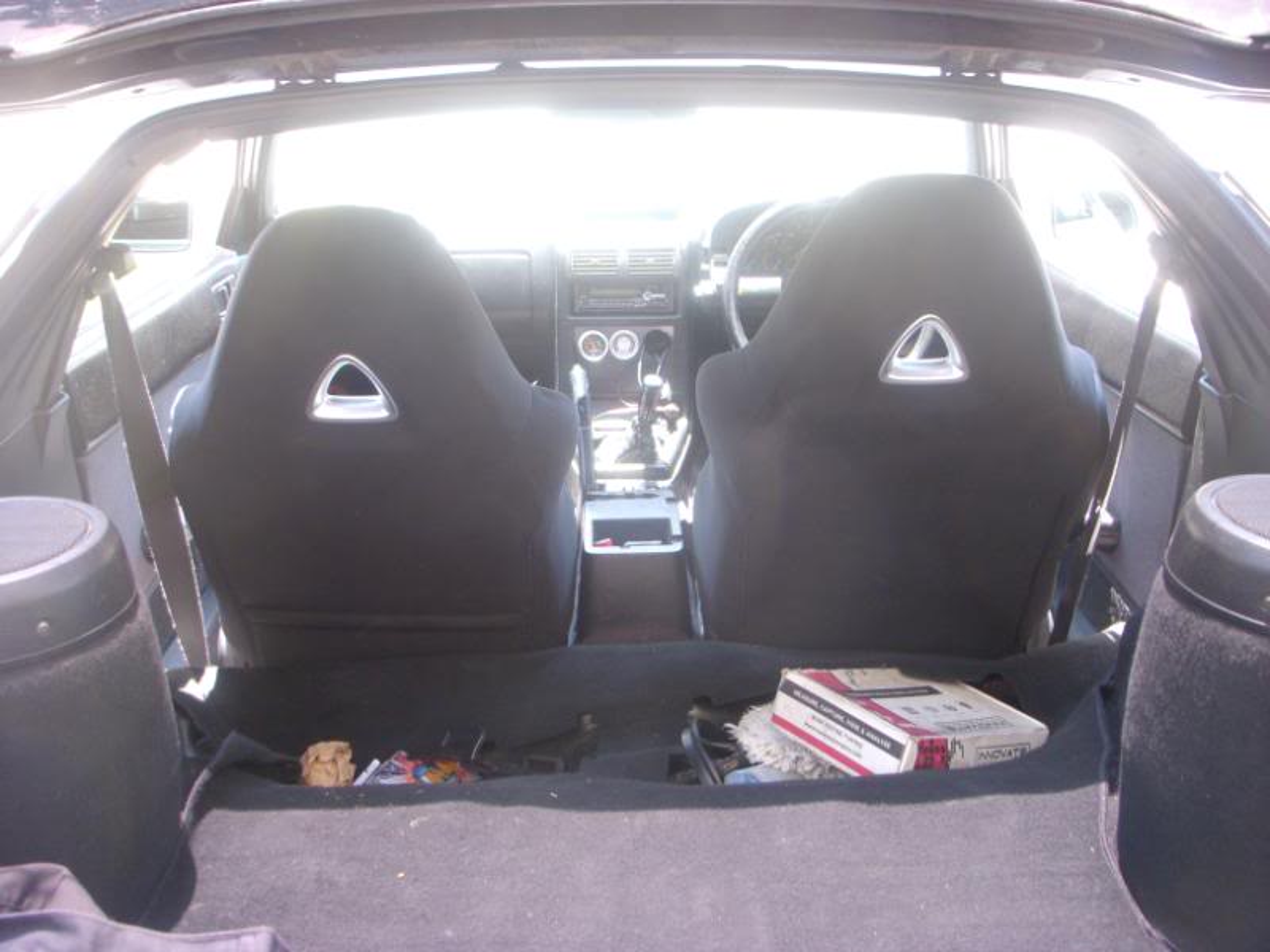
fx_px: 1394
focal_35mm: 38
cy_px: 476
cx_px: 635
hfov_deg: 49.0
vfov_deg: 37.7
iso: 160
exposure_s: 1/30
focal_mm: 6.3
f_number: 3.3
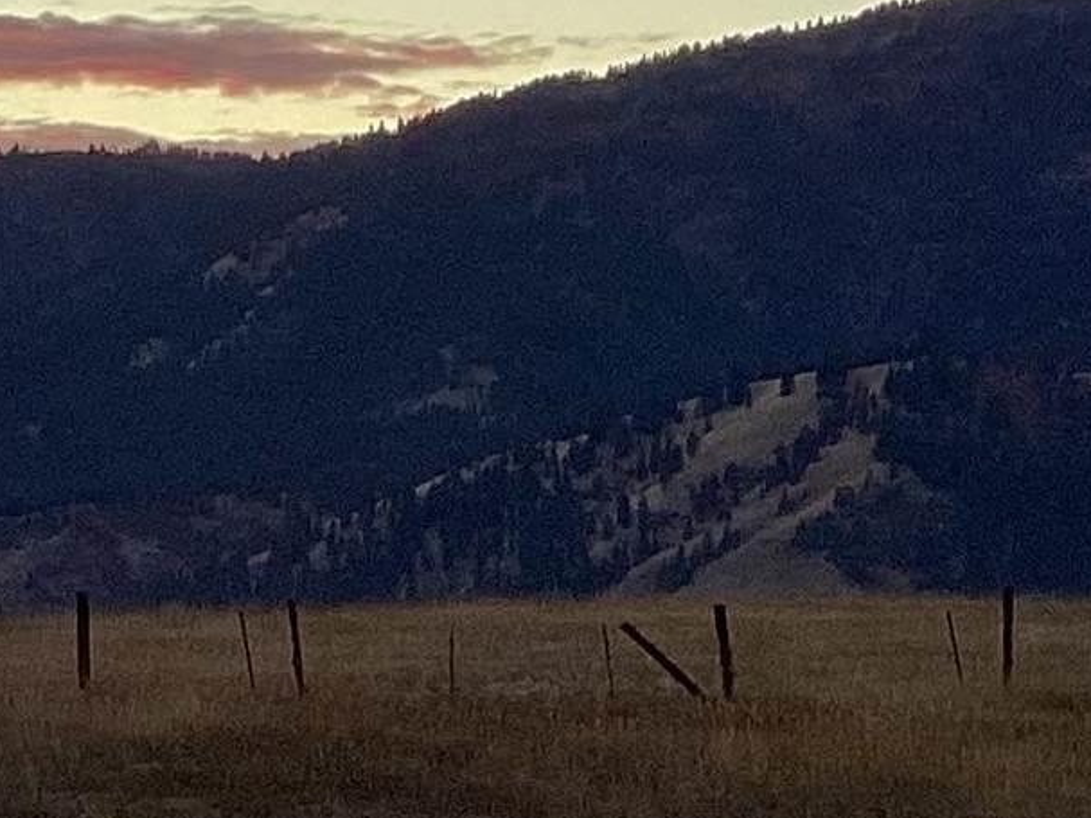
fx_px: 4947
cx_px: -126
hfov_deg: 12.4
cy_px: 356
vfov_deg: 9.4
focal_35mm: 157
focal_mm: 3.3
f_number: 2.4
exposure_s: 1/120
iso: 64
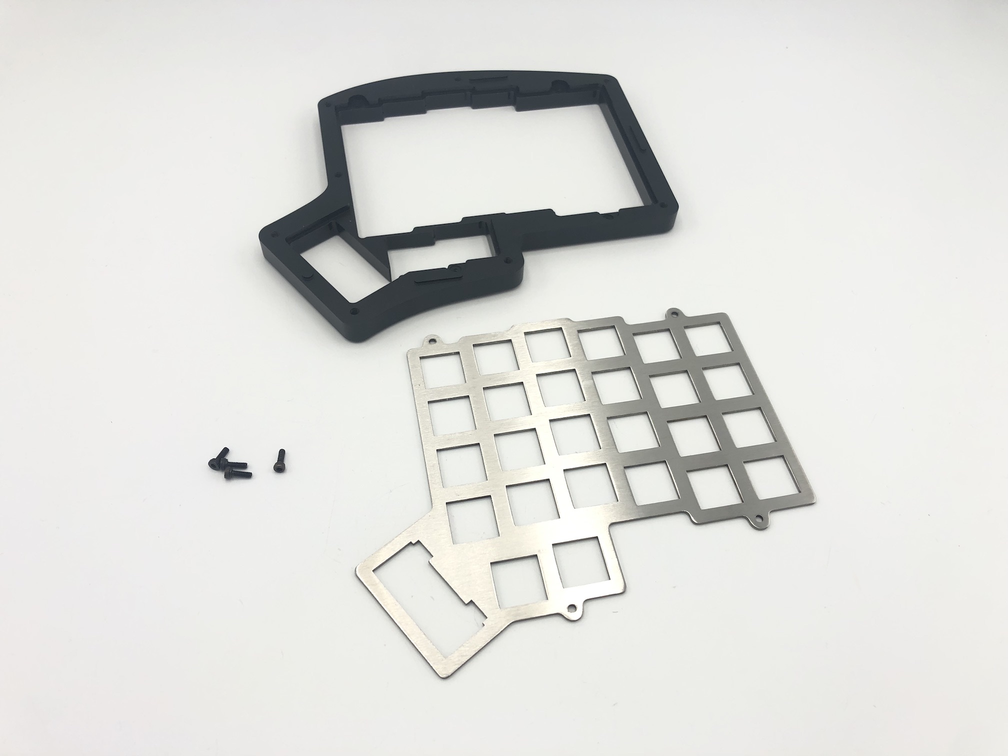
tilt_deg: -51.6
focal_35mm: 28
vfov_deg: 49.7
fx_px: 815
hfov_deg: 63.4
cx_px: 504
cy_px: 378
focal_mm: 4
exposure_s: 1/328
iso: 20
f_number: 1.8
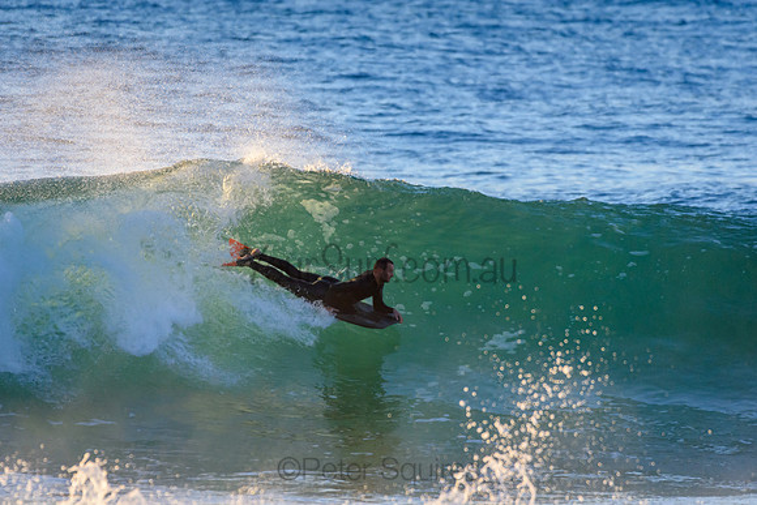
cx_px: 378
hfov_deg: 2.7
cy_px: 252
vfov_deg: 1.8
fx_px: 15774
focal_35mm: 750
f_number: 5.6
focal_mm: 500
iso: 1000
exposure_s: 1/1600
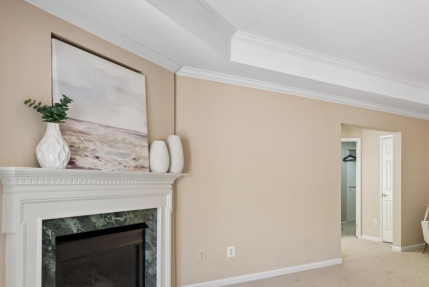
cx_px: 401
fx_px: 381
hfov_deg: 50.7
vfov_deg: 40.8
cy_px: 183
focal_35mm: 32
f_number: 8
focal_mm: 16.5
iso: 100
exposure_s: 1/2.5
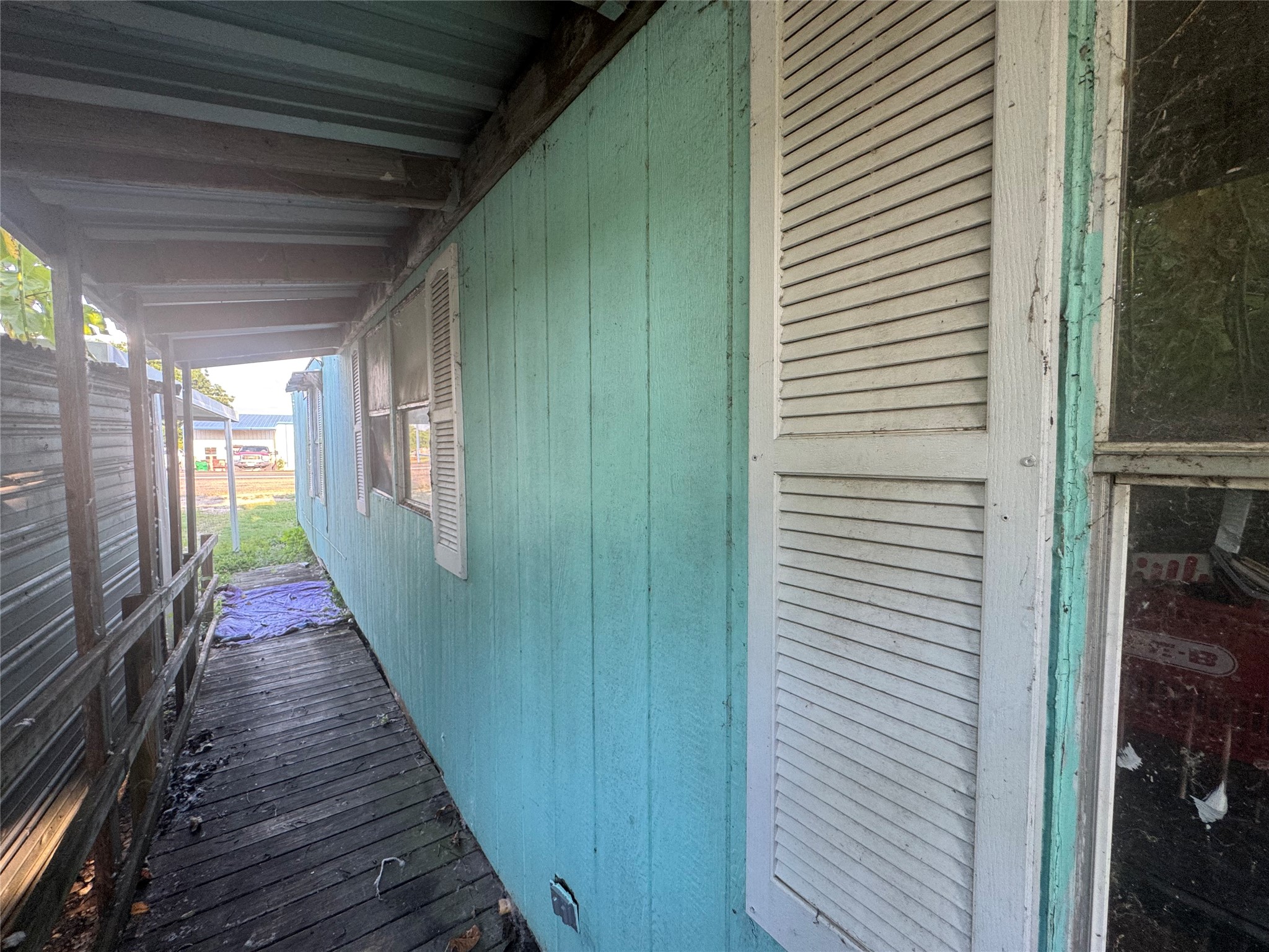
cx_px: 634
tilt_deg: -4.9
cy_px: 476
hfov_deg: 102.1
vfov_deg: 85.7
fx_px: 513
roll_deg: +0.2
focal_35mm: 14
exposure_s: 1/99
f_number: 2.2
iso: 125
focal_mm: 2.22
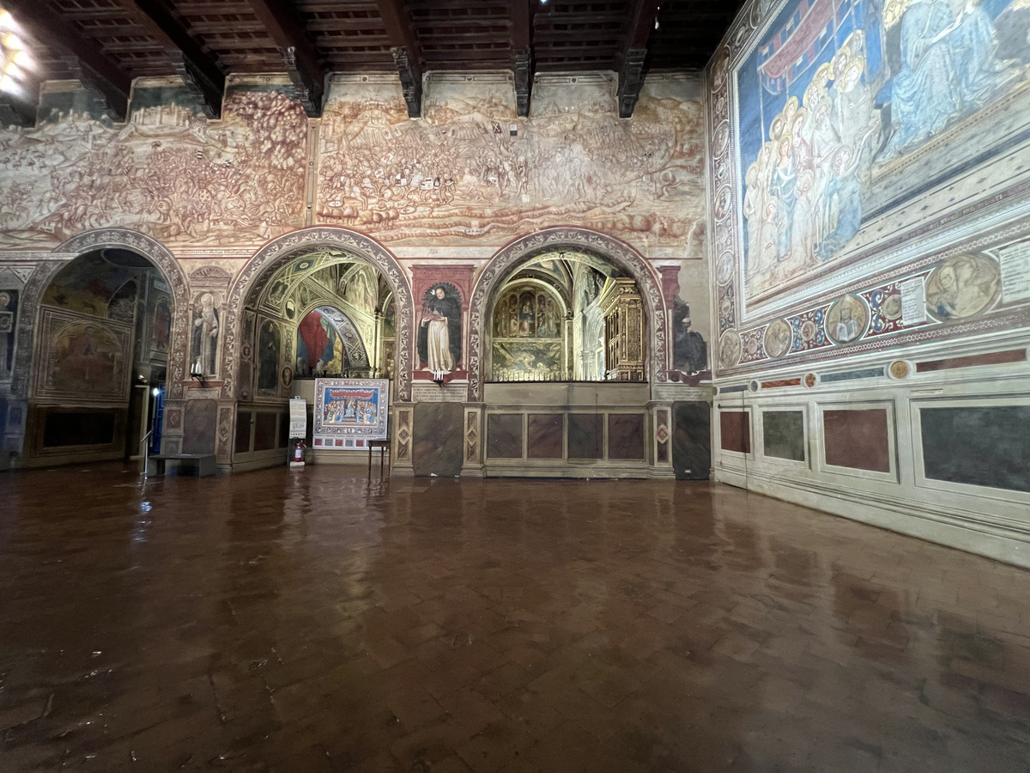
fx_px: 387
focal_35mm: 13
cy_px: 386
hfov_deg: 106.2
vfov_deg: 89.9
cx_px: 515
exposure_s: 1/33
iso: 800
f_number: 1.8
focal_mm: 1.57
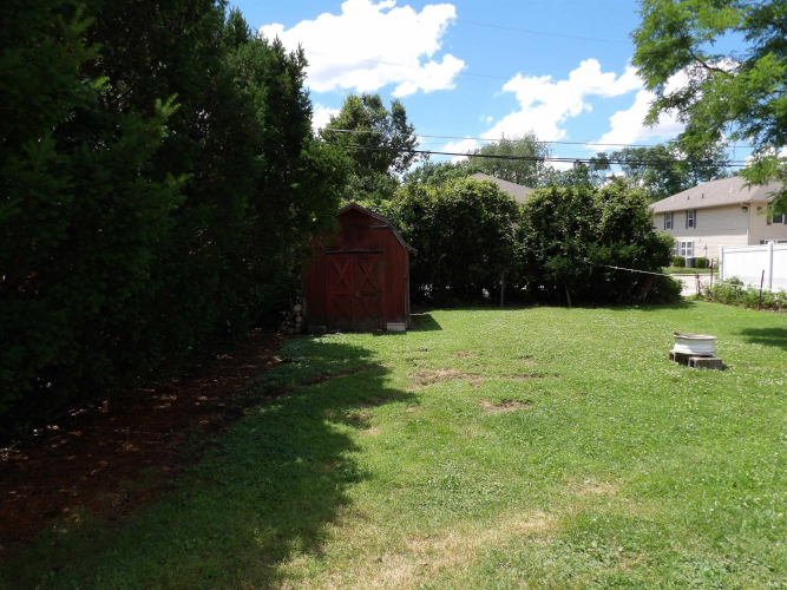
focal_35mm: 24
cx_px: 394
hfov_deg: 71.6
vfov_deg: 56.8
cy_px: 295
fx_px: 546
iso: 100
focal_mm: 4.3
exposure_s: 1/829
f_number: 3.2
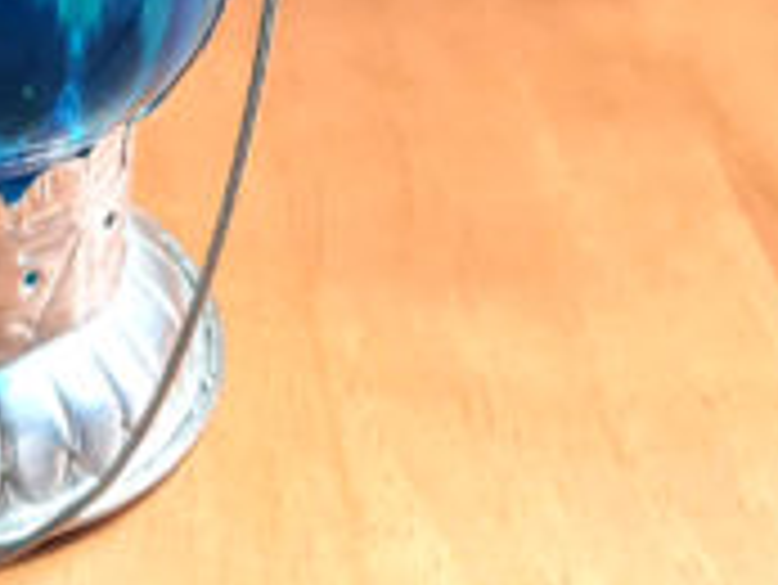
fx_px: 2362
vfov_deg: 13.1
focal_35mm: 105
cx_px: -99
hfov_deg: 18.0
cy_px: -389
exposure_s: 1/120
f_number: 1.8
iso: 320
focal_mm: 5.4
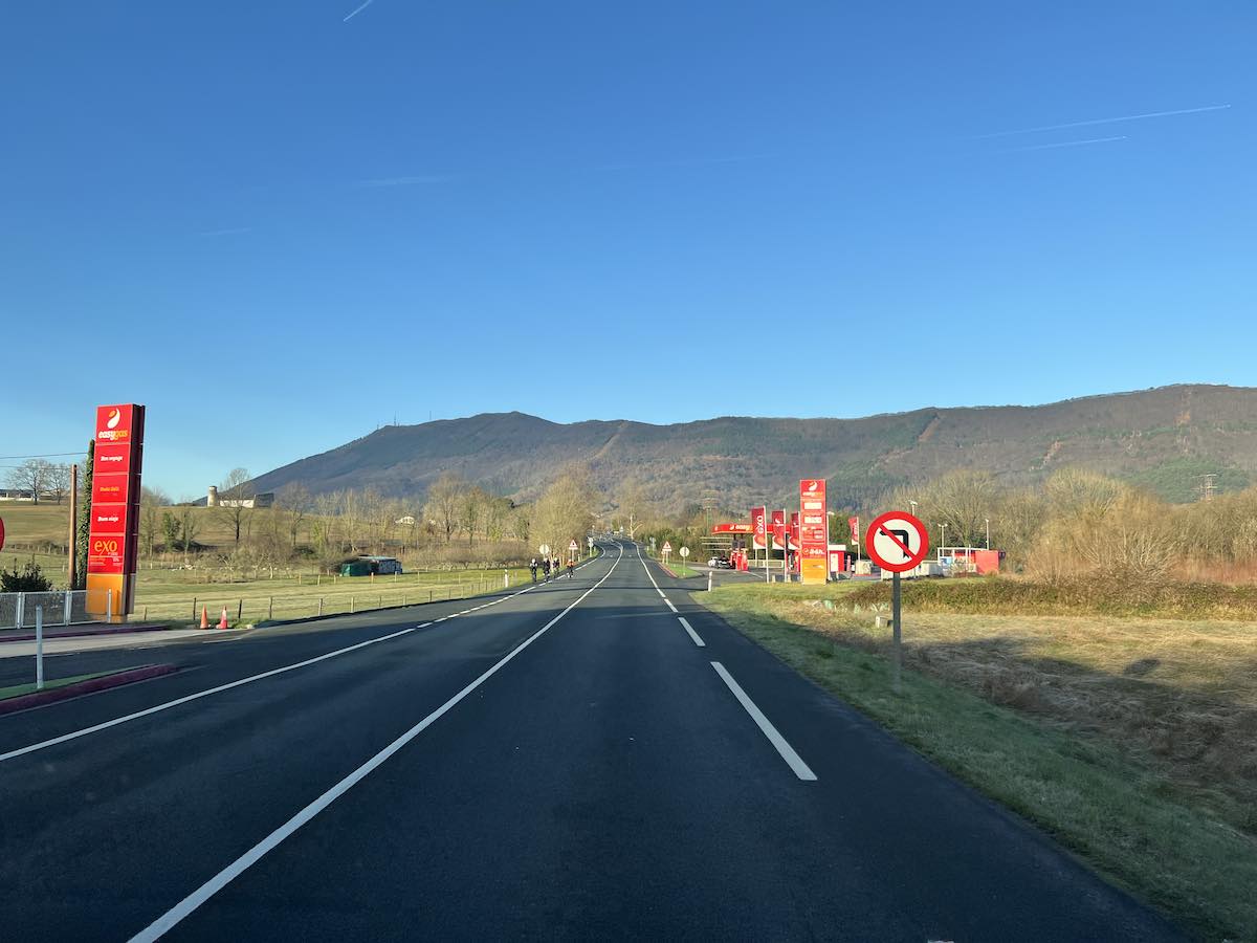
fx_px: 944
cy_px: 472
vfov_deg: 53.1
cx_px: 628
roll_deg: +0.3
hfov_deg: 67.3
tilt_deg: +1.6
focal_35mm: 26
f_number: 1.5
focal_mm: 5.7
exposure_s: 1/1751
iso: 50
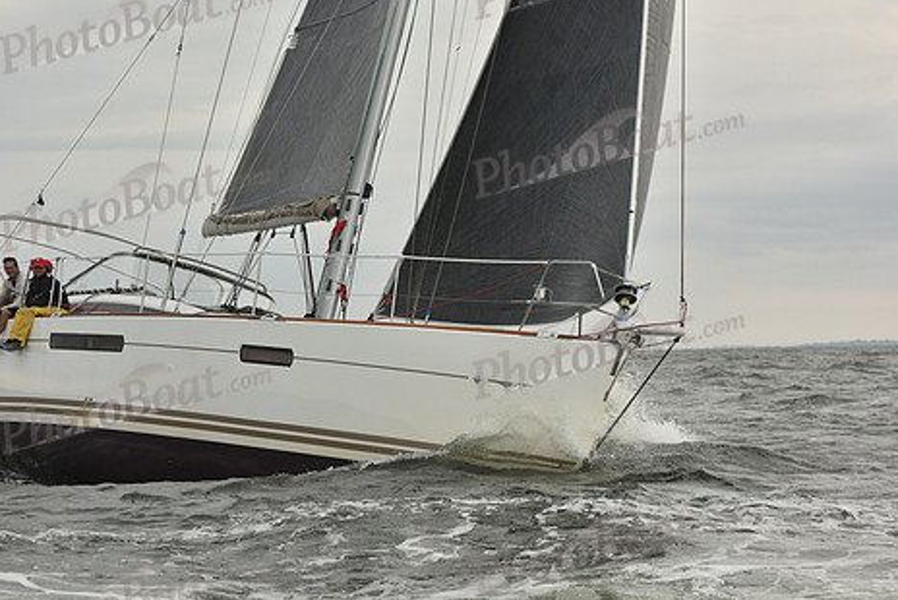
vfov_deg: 11.9
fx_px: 2870
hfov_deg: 17.8
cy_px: 276
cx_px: 374
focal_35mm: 115
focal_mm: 92
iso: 500
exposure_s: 1/640
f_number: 6.3
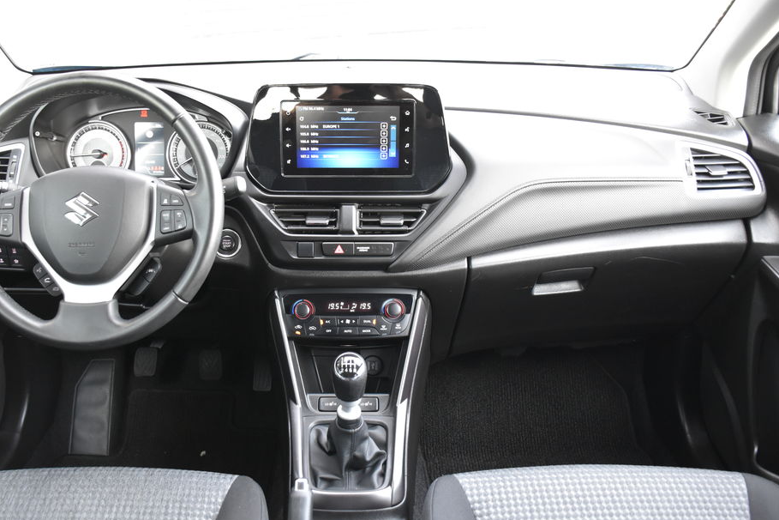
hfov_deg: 57.2
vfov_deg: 40.0
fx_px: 714
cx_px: 359
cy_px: 248
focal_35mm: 33
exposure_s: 1/60
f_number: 3.5
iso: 1800
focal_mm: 20
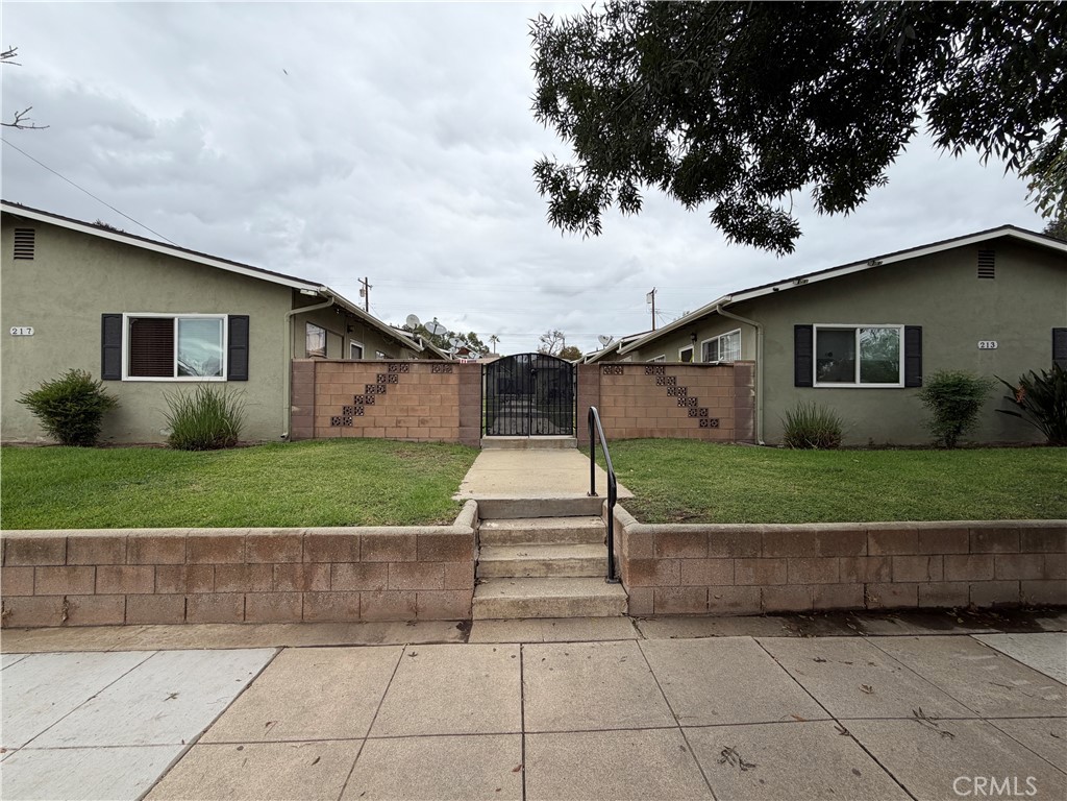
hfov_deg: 102.1
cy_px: 400
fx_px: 432
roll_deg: +0.1
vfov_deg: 85.7
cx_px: 534
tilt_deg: -0.2
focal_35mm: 14
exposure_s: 1/545
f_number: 2.2
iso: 40
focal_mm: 2.22
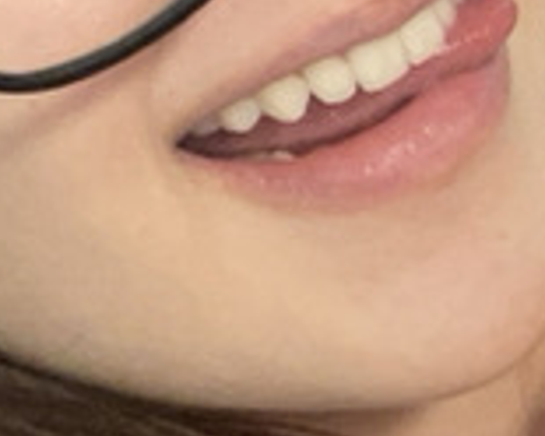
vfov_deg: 11.7
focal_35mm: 132
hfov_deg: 14.2
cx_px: 647
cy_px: 234
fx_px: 2129
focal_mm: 2.71
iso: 250
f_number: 2.2
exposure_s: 1/33
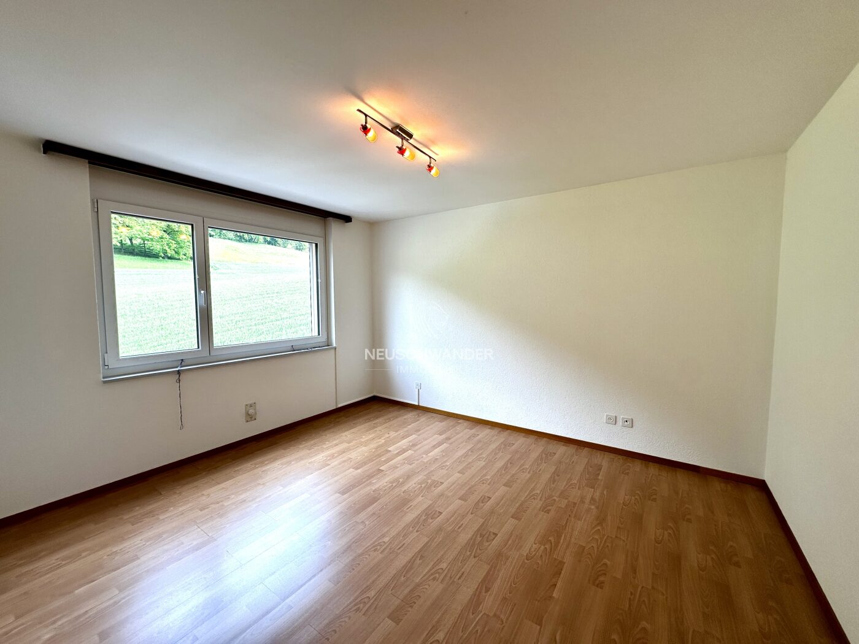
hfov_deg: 102.1
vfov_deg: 85.7
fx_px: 347
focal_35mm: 14
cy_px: 322
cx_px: 430
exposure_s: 1/135
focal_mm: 2.22
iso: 40
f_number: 2.2
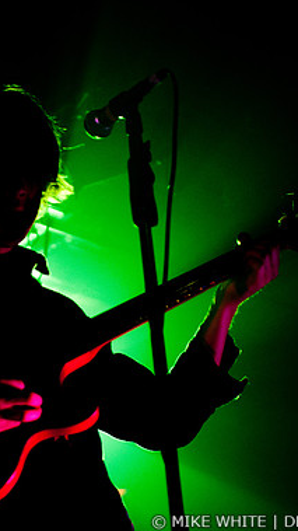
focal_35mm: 72
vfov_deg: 29.4
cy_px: 264
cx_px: 56
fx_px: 1012
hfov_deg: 16.6
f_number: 1.8
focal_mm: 30
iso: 1000
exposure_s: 1/400
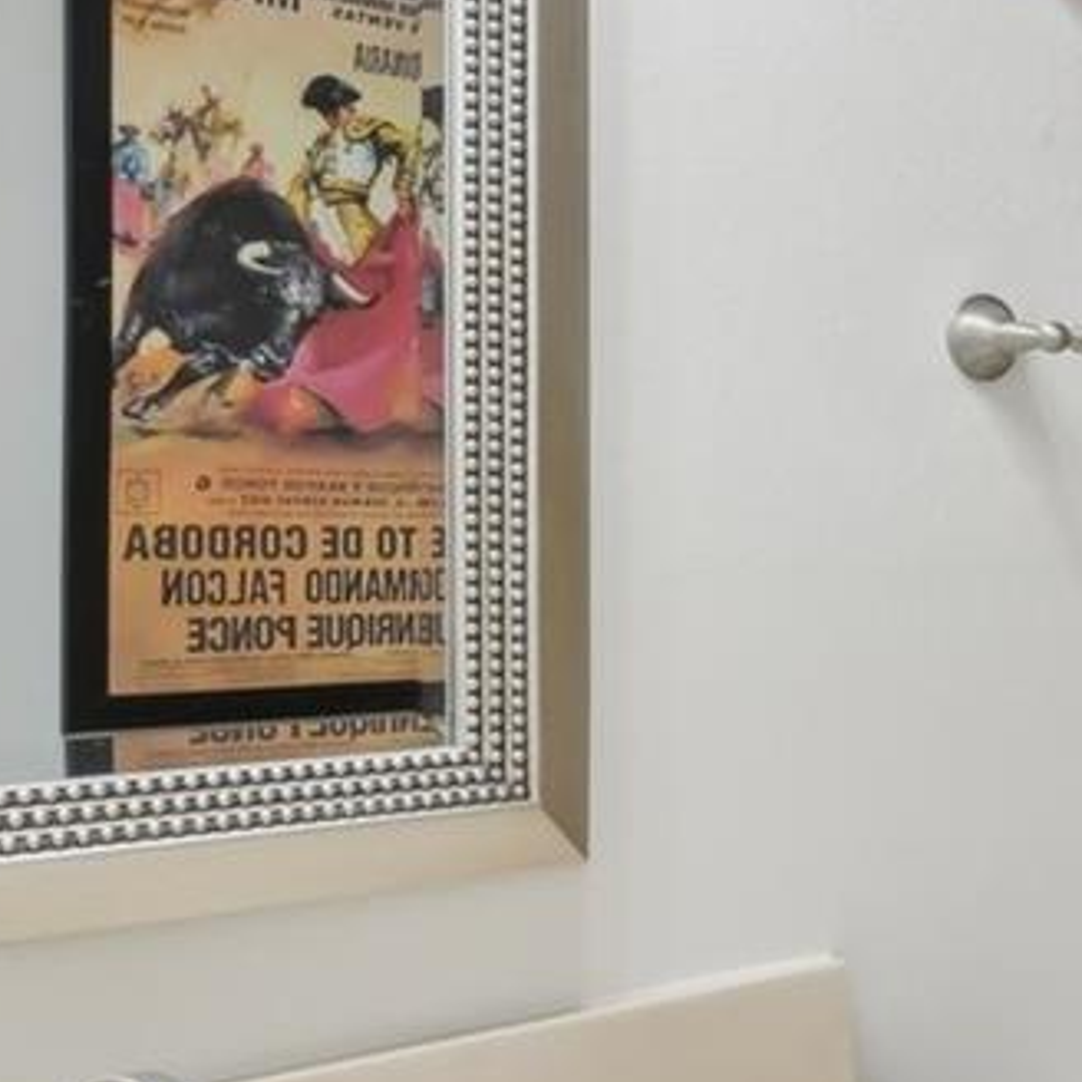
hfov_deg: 24.4
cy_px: 506
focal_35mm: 58
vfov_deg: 29.5
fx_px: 2051
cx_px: 1531
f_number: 8
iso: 400
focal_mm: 14
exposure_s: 1/25
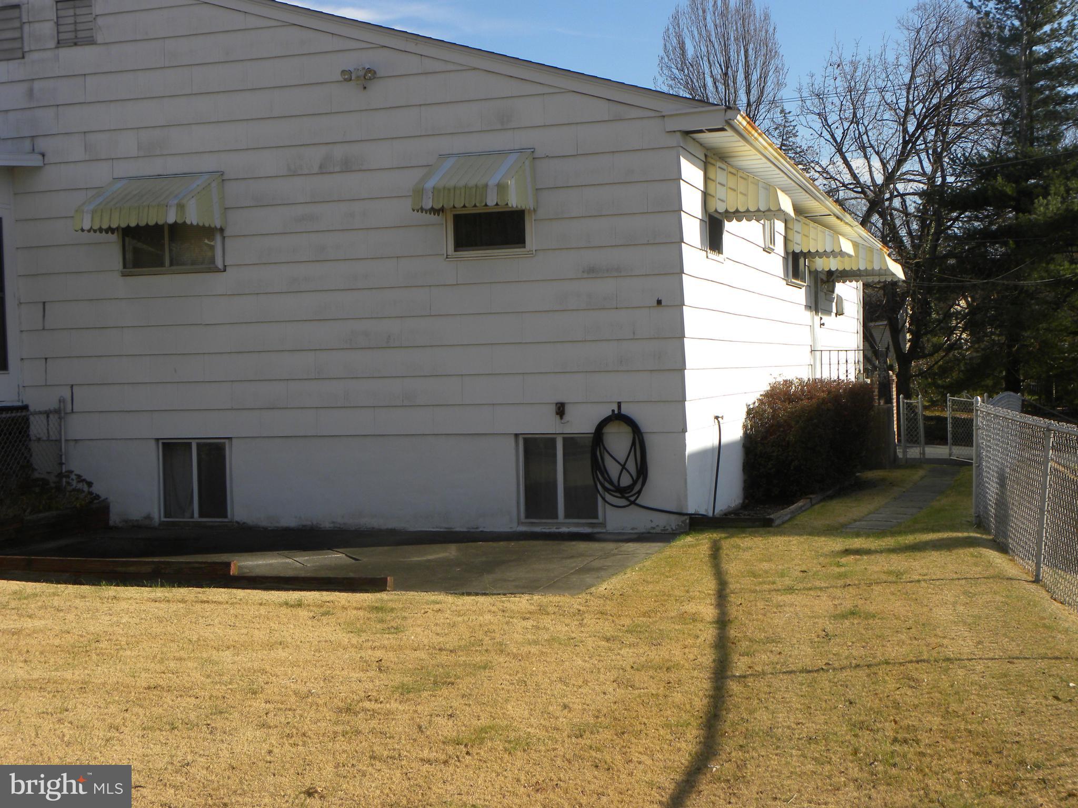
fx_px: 1433
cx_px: 539
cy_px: 404
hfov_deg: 41.2
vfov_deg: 31.5
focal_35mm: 46
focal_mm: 8.2
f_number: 5
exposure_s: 1/342
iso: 64
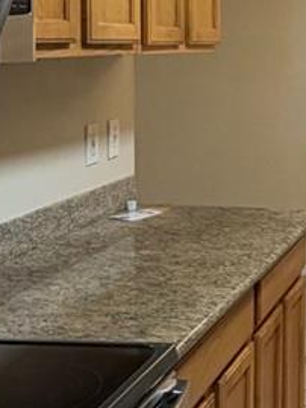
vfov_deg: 24.8
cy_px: 116
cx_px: 449
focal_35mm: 78
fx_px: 919
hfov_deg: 17.2
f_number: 2.2
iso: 200
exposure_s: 1/60
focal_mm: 2.22
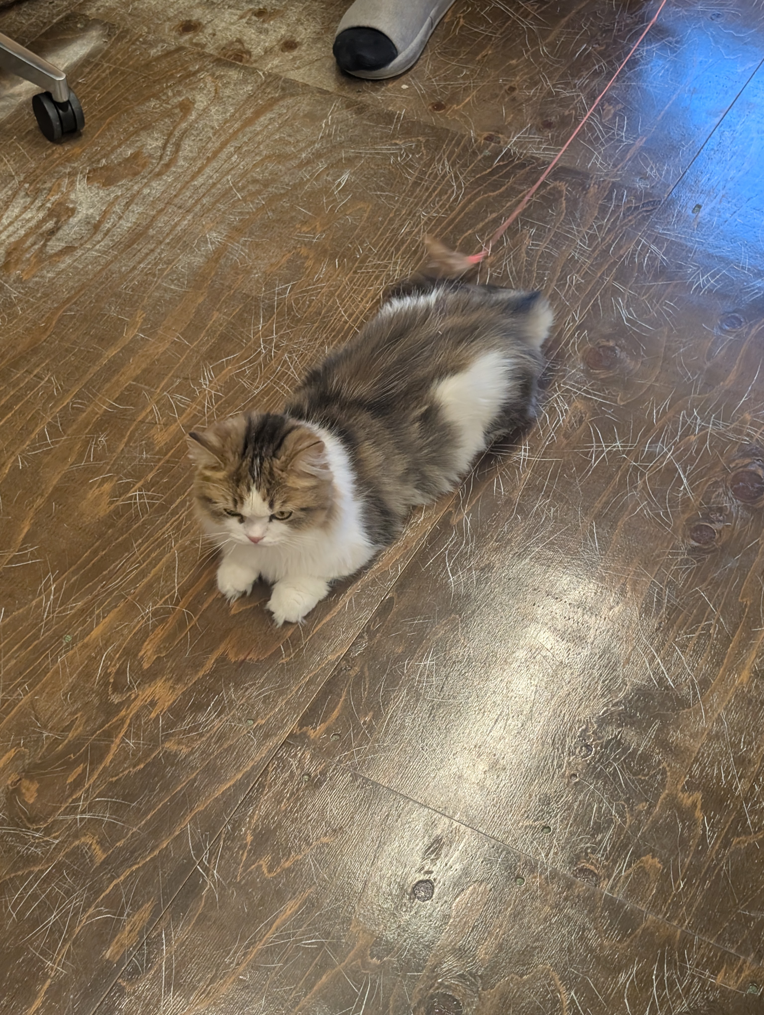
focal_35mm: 49
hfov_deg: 29.7
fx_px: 1438
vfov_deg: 38.9
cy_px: 508
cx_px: 382
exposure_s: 1/71.6
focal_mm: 6.9
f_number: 1.68
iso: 170
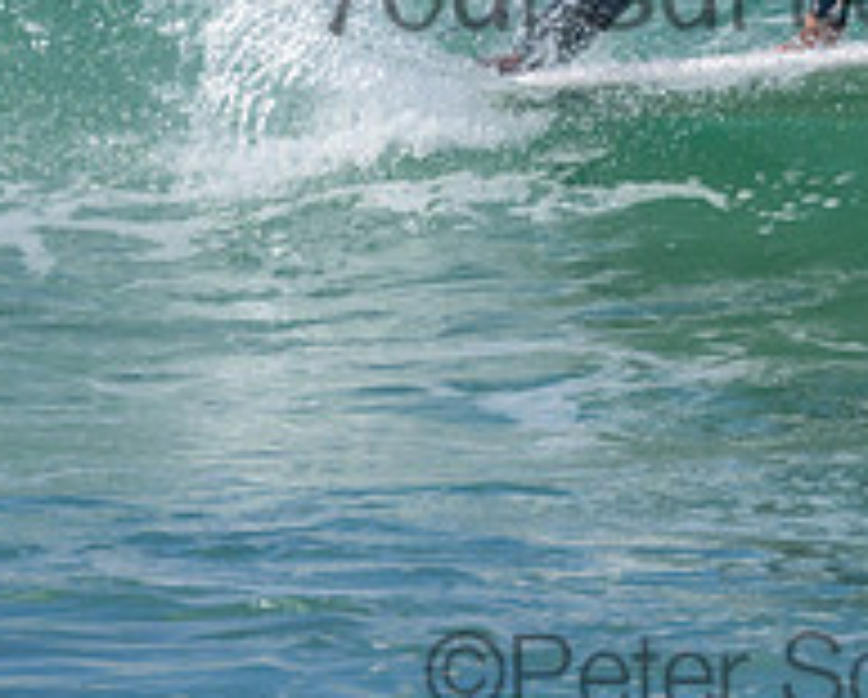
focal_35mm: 2252
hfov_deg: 0.9
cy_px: -74
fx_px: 57940
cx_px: 774
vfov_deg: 0.7
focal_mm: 800
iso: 1800
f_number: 11
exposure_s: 1/1600
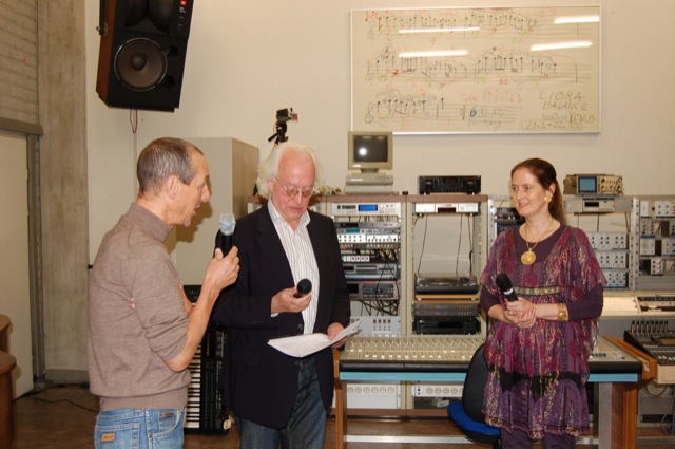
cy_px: 224
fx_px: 674
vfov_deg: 36.8
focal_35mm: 36
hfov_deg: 53.2
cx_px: 338
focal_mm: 24
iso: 400
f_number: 4
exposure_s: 1/60
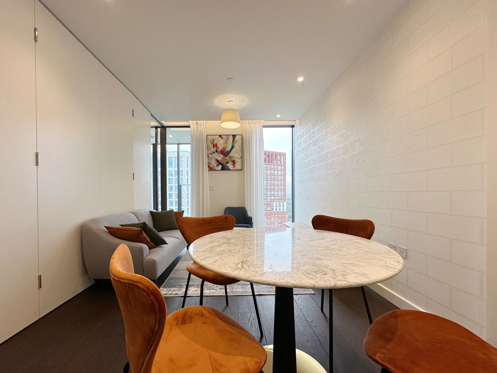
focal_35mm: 15
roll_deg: +0.6
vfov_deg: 81.7
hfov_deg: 98.0
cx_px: 232
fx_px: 215
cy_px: 197
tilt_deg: -0.4
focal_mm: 2.22
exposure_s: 1/100
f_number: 2.2
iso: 64
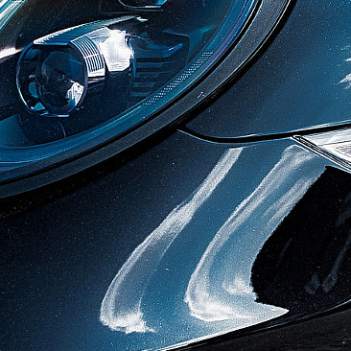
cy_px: 112
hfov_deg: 12.9
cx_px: 469
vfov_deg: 13.4
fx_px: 1491
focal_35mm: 130
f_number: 2.8
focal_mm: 35
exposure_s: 1/320
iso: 100
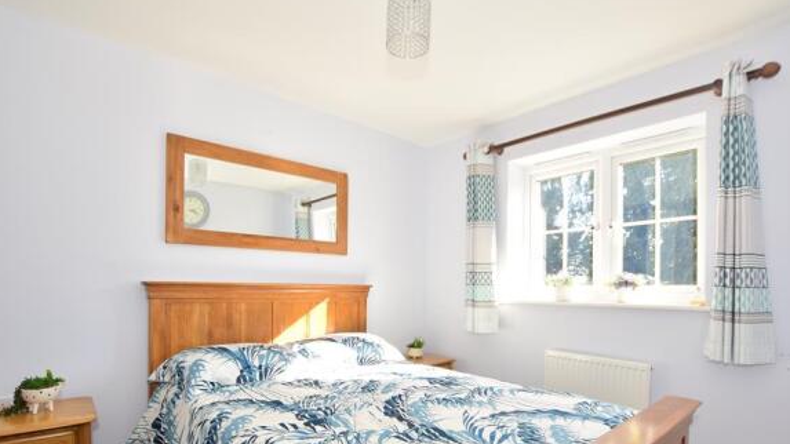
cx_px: 379
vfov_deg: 60.0
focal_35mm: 18
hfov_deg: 92.6
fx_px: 377
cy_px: 285
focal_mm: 10
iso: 500
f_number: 5.6
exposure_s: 1/200
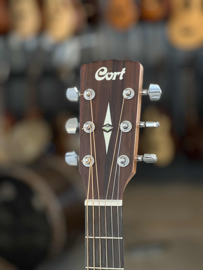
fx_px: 602
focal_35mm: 77
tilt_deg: -10.3
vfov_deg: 25.3
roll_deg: +3.5
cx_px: 102
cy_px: 135
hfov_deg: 19.1
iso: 250
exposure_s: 1/70
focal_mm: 9
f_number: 2.8
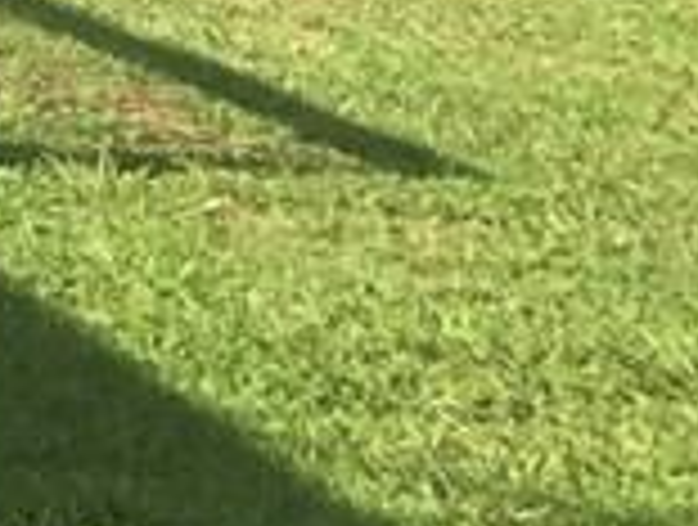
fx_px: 3860
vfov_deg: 7.2
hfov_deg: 8.8
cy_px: -859
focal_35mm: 191
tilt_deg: -0.1
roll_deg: +0.6
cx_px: -1292
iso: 25
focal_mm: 4.15
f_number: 2.2
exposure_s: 1/754
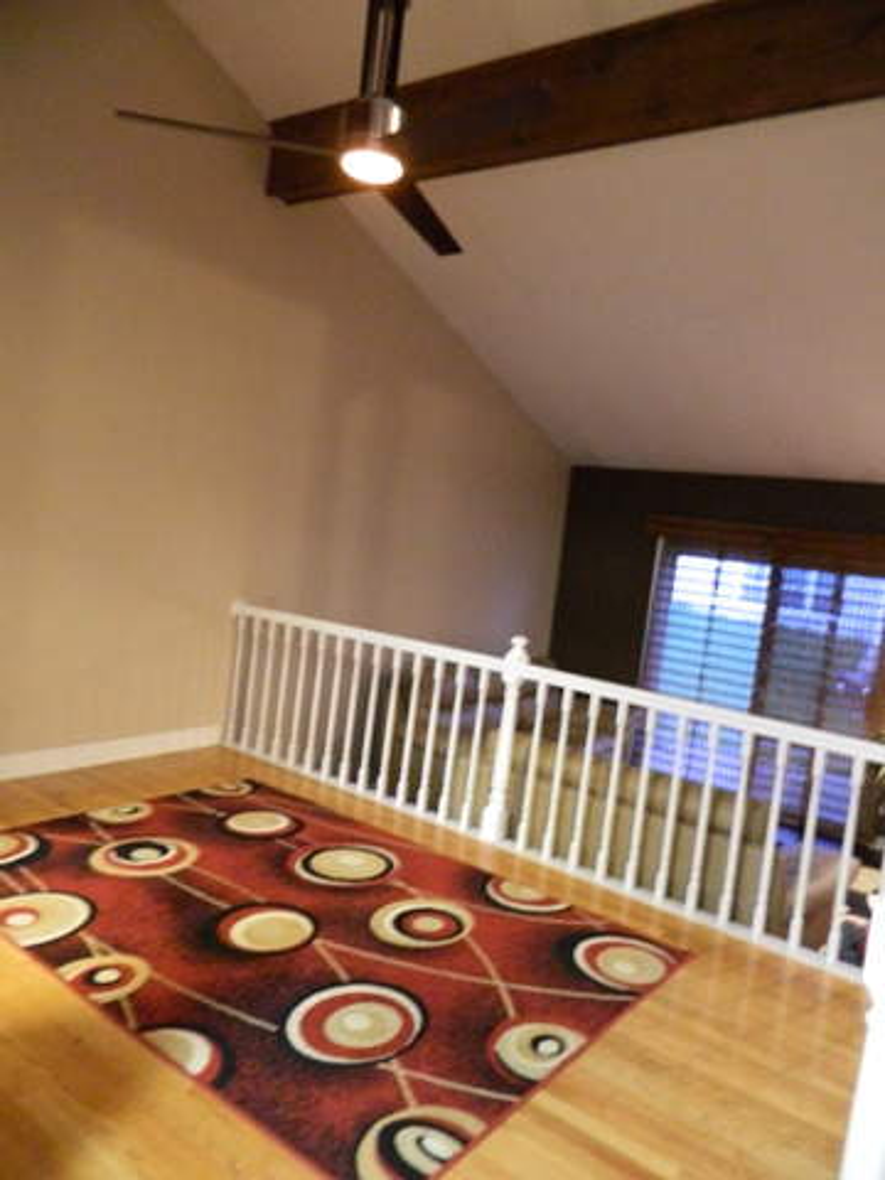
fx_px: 852
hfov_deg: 54.9
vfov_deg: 69.4
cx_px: 442
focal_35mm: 25
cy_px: 590
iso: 800
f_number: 3.1
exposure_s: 1/2
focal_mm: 4.5
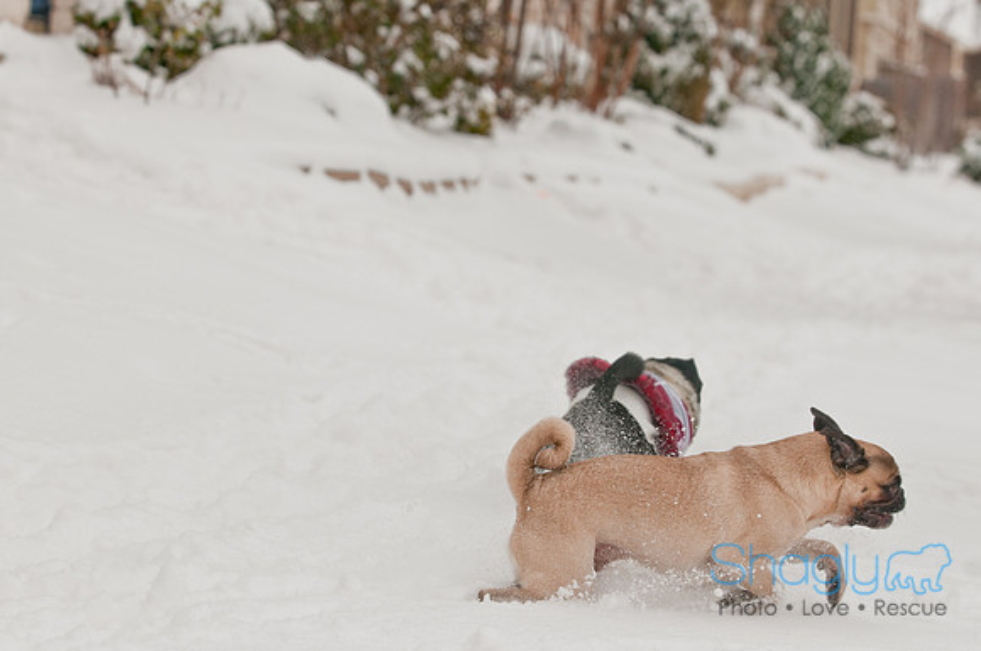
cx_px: 490
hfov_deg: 14.9
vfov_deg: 9.9
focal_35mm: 138
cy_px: 326
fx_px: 3755
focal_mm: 92
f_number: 5.6
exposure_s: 1/1250
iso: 200
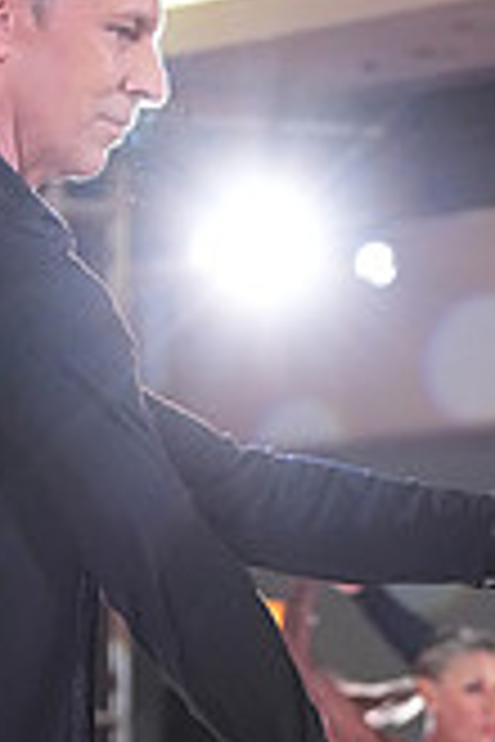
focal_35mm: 246
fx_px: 5073
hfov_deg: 5.5
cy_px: 1120
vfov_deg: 8.2
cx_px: 659
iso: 3200
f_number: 4
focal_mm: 70
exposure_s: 1/250
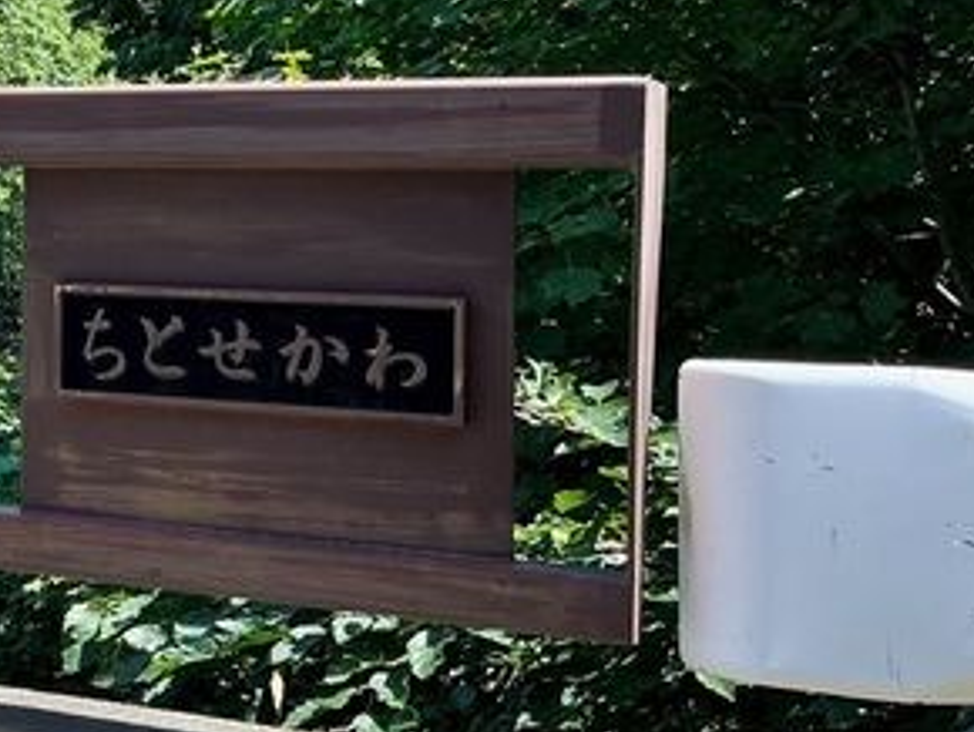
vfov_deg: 20.0
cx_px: -378
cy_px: 176
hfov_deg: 22.9
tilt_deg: +0.3
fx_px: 2056
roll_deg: -1.4
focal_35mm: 73
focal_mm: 5.1
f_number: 1.6
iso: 50
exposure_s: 1/1009
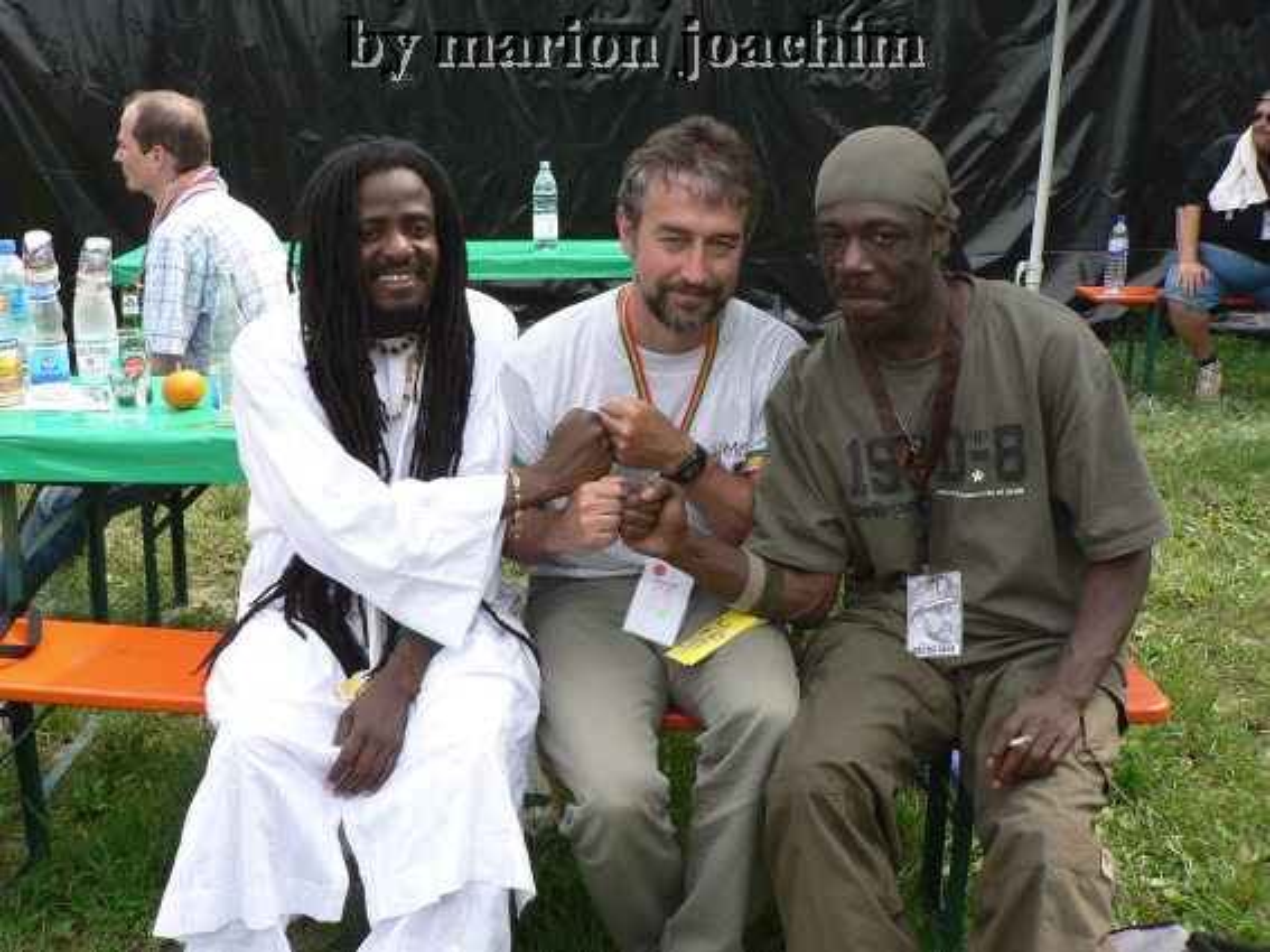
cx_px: 635
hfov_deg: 52.6
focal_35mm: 35
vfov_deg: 40.7
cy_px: 476
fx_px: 1284
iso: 64
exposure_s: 1/250
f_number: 4
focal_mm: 6
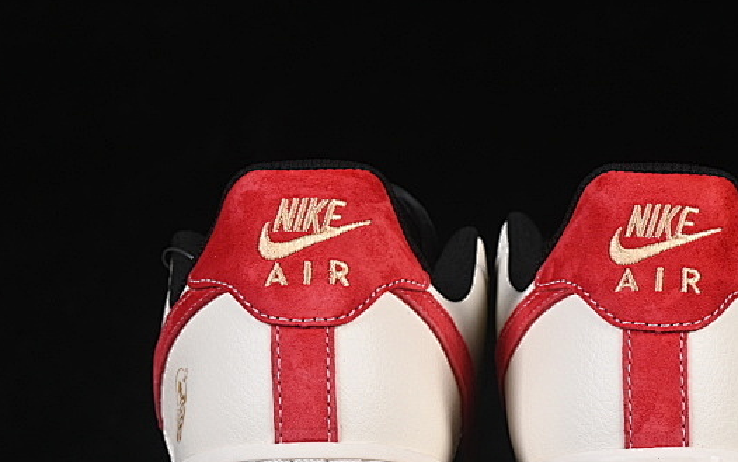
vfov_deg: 8.4
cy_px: 295
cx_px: 492
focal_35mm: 157
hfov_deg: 13.3
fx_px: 3158
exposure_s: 1/80
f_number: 8
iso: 160
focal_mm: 50
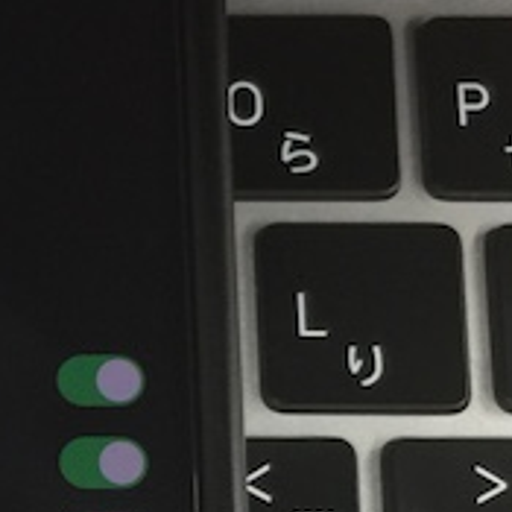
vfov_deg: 13.6
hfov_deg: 13.1
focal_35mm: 125
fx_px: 2092
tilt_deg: -61.7
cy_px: 607
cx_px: -269
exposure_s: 1/15
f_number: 2.2
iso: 50
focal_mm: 4.15
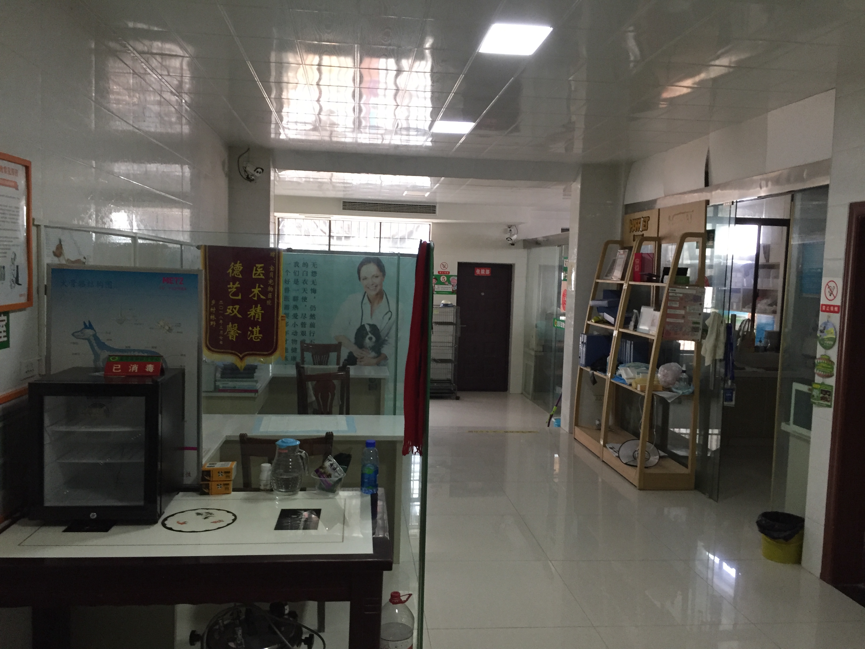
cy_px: 324
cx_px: 432
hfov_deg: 61.7
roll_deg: -4.0
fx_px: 725
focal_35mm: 29
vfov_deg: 48.2
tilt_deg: -4.8
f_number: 2.2
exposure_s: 1/33
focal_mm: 4.15
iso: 200
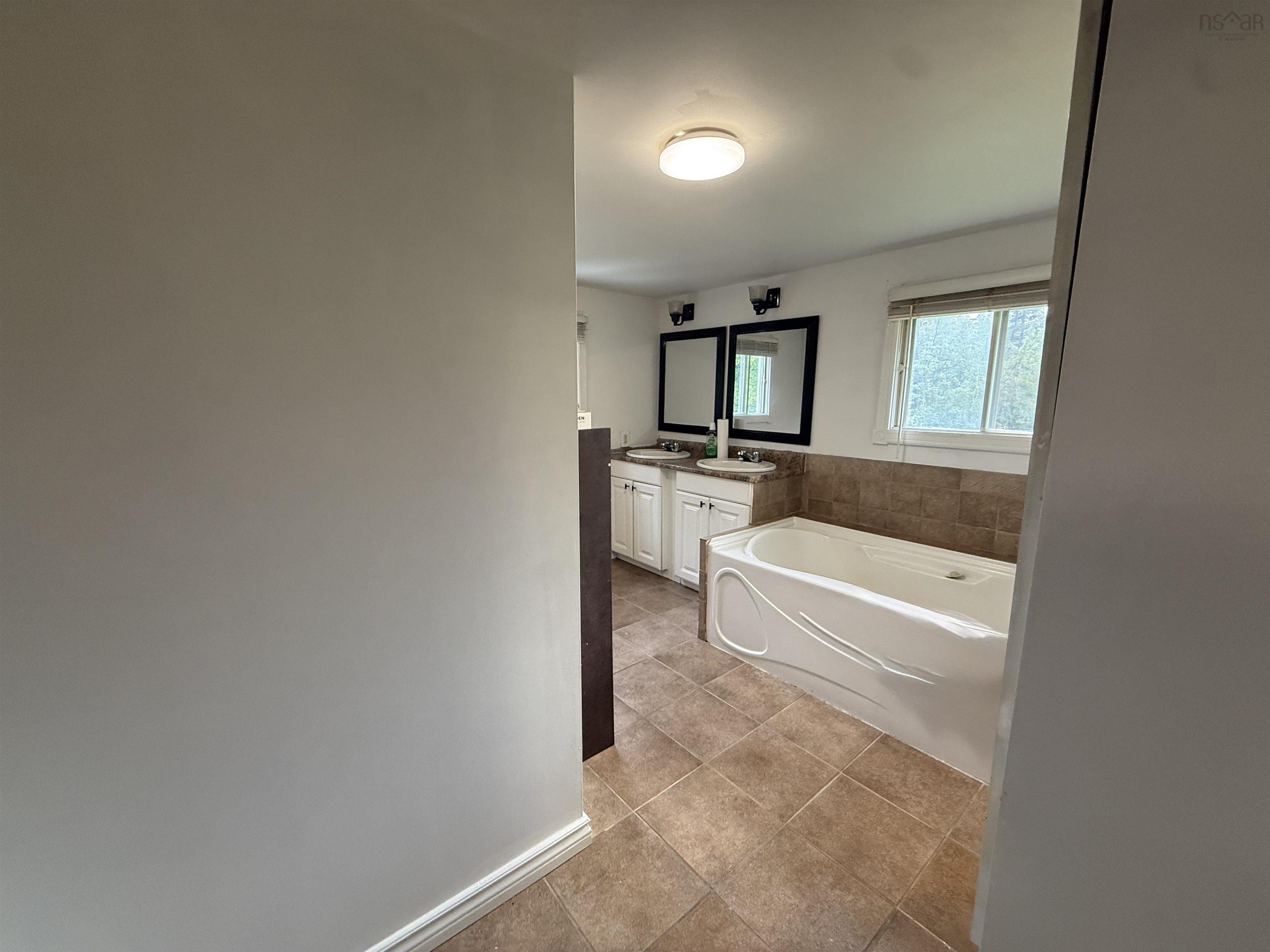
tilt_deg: -7.8
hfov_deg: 102.1
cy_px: 476
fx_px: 514
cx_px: 635
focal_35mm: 14
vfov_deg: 85.7
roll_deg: -0.8
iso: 250
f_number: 2.2
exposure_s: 1/120
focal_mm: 2.22
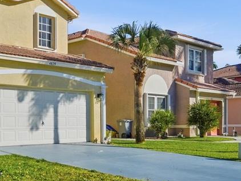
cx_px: 91
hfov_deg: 37.3
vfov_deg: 28.4
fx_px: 355
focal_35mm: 51
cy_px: 116
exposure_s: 1/8000
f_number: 8
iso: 400
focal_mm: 14
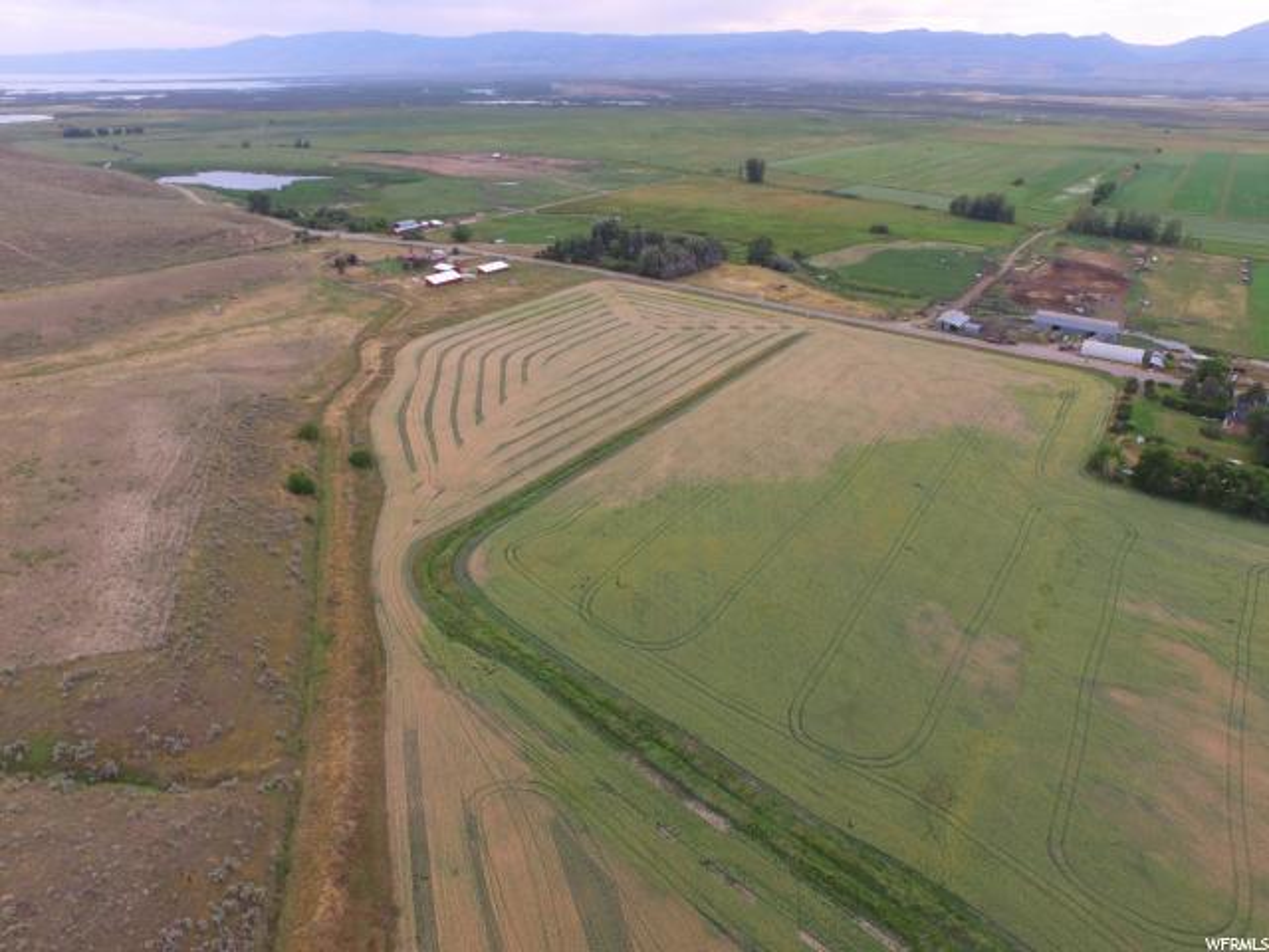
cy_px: 476
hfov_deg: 81.7
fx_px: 733
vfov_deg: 66.0
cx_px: 634
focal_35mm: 20
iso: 100
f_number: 2.8
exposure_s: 1/488
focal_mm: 3.61
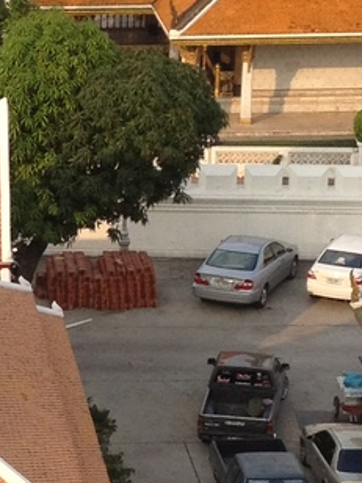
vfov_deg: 10.9
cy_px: 304
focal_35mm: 182
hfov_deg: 8.0
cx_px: -196
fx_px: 2538
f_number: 2.4
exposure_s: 1/800
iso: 64
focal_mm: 4.28
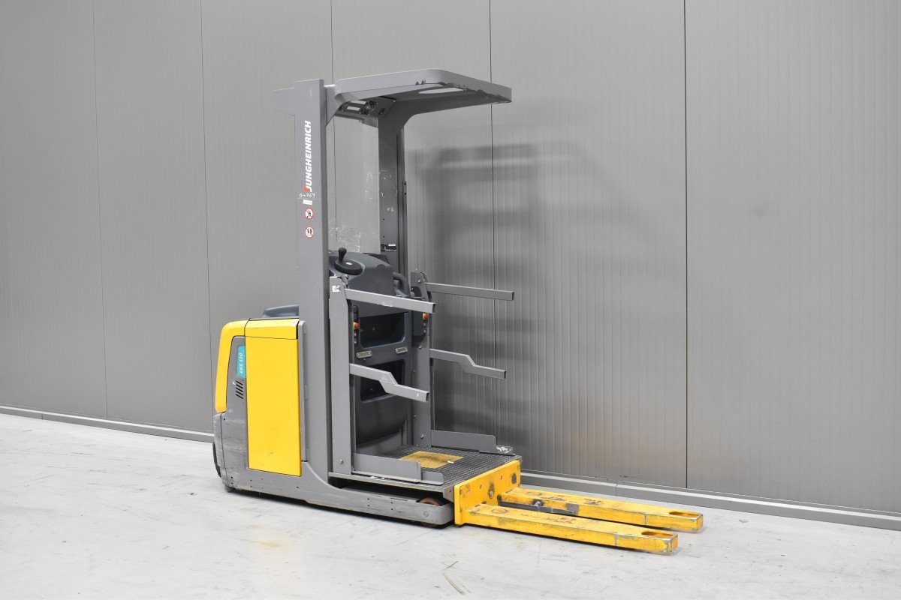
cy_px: 300
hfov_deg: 49.6
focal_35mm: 39
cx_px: 450
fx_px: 976
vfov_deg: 34.2
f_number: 5.6
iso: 1600
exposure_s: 1/30
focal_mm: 26
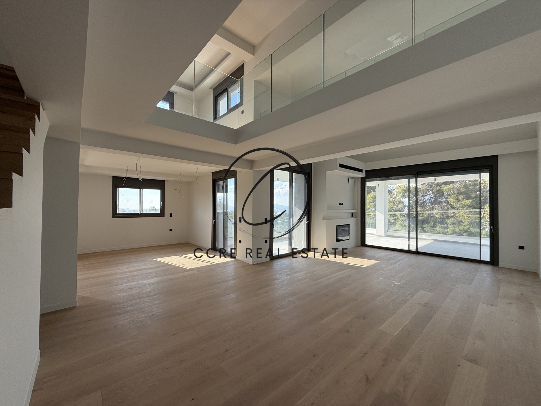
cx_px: 270
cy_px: 203
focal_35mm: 14
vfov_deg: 85.7
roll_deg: -0.5
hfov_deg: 102.1
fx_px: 219
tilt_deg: +1.3
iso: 64
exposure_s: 1/328
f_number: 2.2
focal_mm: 2.22
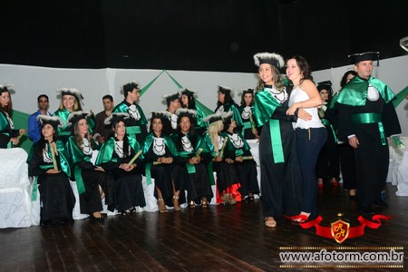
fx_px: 374
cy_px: 136
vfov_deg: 40.0
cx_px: 204
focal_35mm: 33
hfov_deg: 57.2
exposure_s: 1/80
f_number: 5.6
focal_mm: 22
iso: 3200
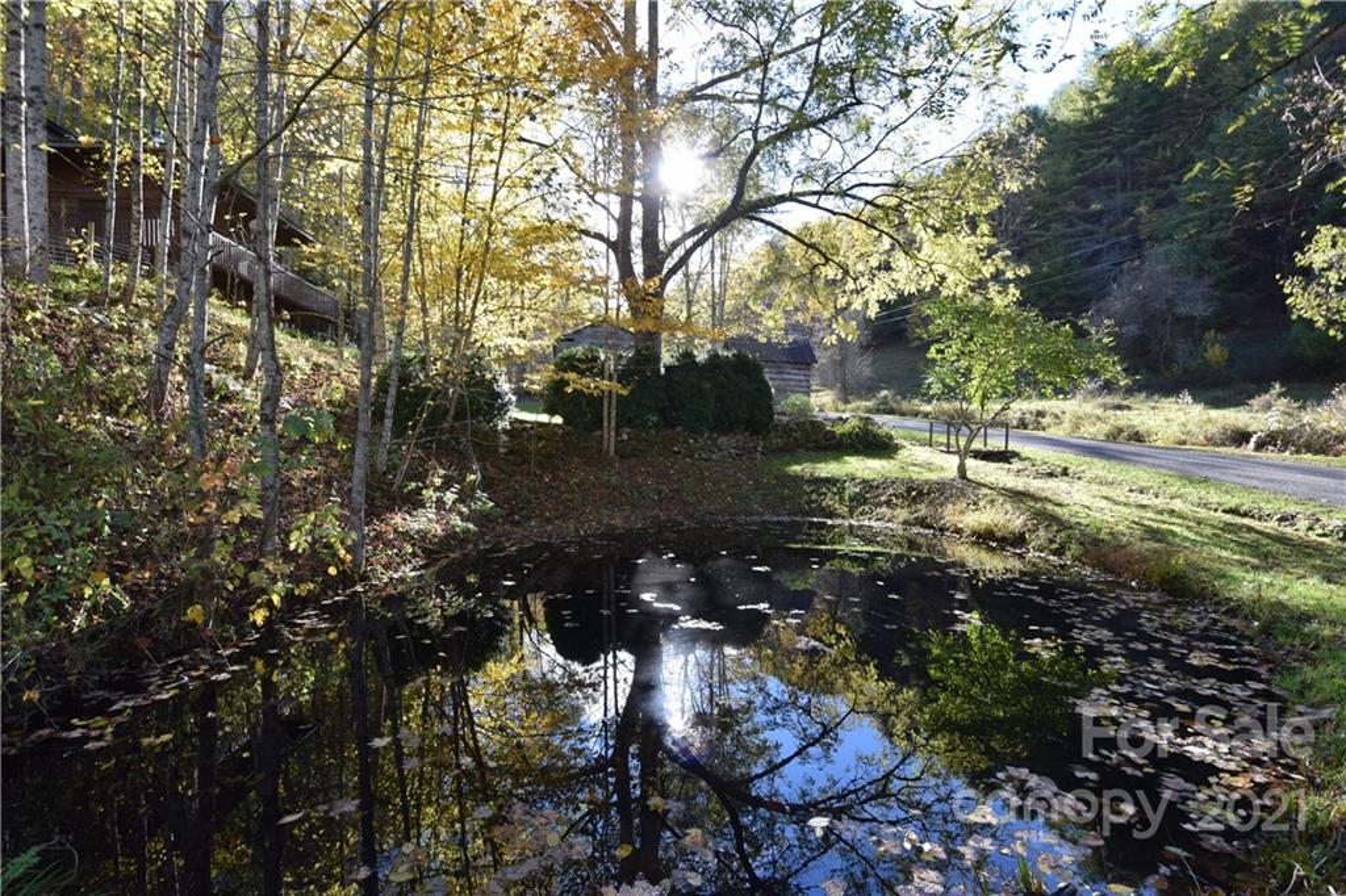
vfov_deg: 77.3
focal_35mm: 15
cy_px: 448
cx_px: 673
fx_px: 561
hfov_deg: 100.4
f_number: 7.1
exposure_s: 1/200
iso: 400
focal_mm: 10
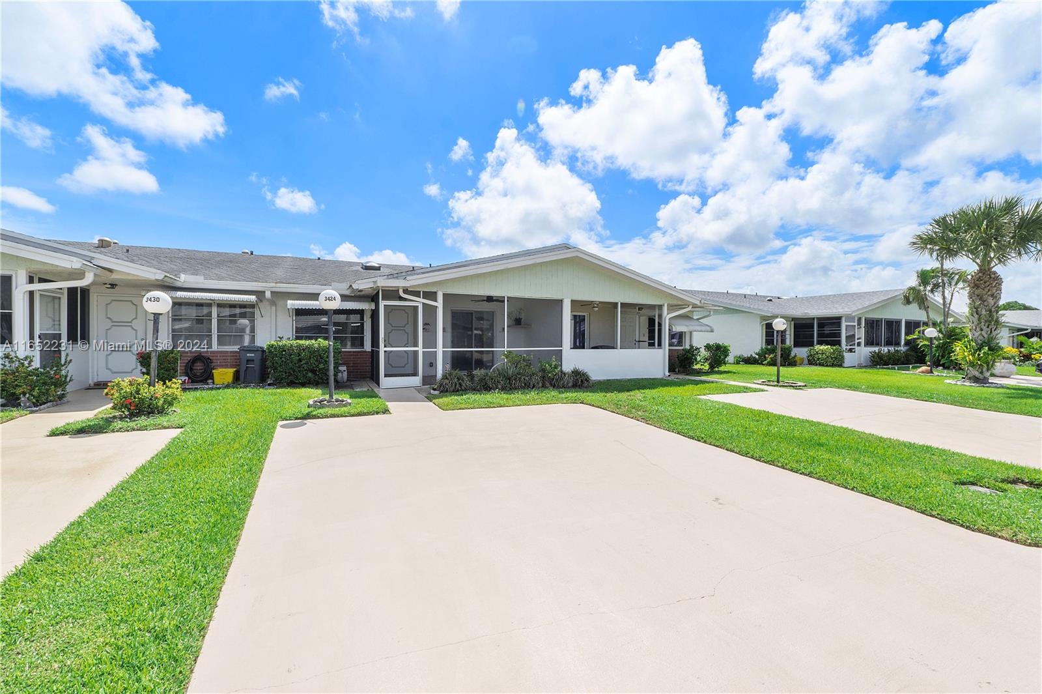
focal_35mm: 15
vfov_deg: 77.3
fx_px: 434
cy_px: 347
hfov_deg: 100.4
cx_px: 521
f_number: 11
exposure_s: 1/250
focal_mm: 10
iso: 100
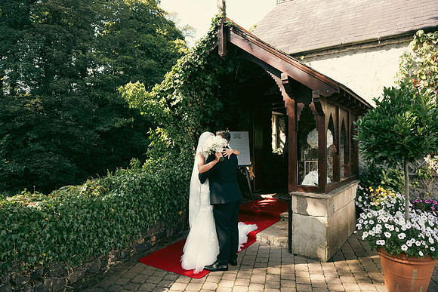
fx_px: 292
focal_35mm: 24
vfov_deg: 53.2
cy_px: 146
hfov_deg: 73.7
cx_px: 219
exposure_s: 1/160
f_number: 5
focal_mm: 24
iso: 160
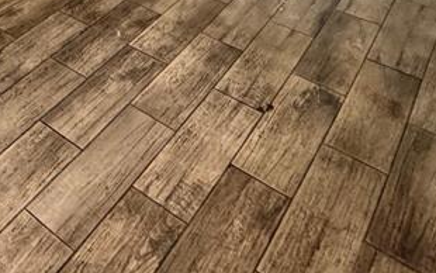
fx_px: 582
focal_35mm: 49
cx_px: 41
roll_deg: +1.9
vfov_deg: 18.9
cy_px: -243
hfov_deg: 38.2
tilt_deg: -10.1
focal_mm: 2.22
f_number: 2.2
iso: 500
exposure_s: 1/60
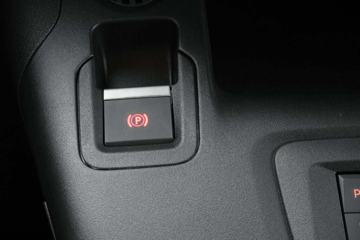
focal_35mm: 61
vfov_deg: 22.3
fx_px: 610
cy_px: 120
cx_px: 180
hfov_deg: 32.9
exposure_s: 1/40
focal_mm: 40.8
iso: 1600
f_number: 9
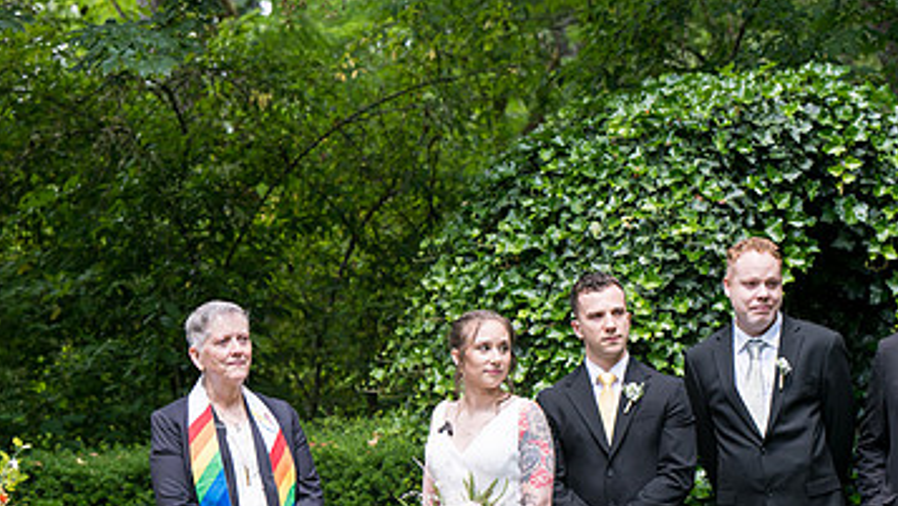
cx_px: 488
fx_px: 2834
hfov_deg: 18.0
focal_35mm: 119
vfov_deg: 10.2
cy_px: 399
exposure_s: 1/400
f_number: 4
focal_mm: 70
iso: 250
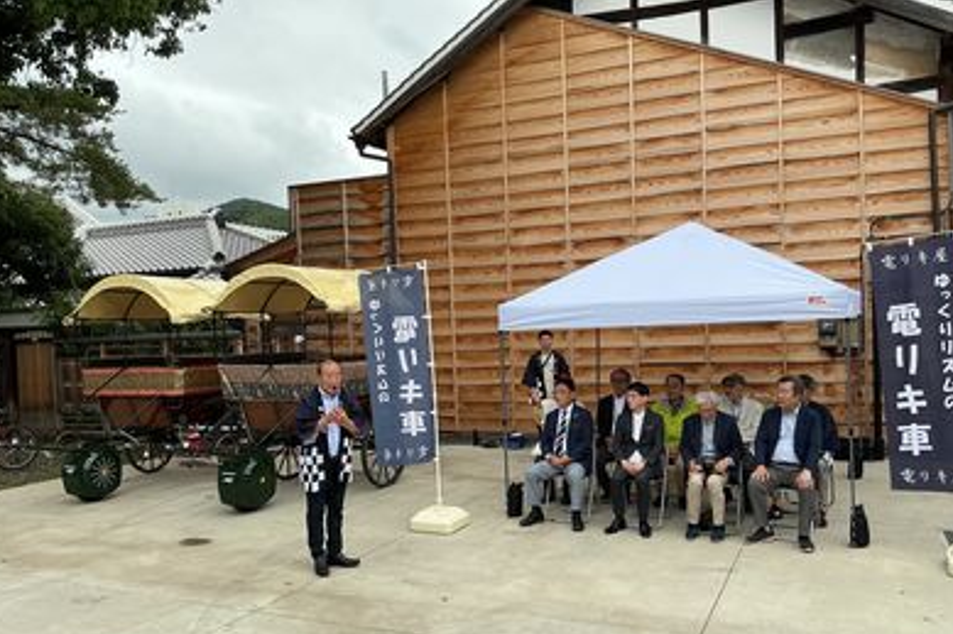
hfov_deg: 60.3
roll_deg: +1.1
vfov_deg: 42.2
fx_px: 820
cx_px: 473
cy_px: 362
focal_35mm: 31
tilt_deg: -1.4
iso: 25
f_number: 1.8
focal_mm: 3
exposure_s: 1/1675
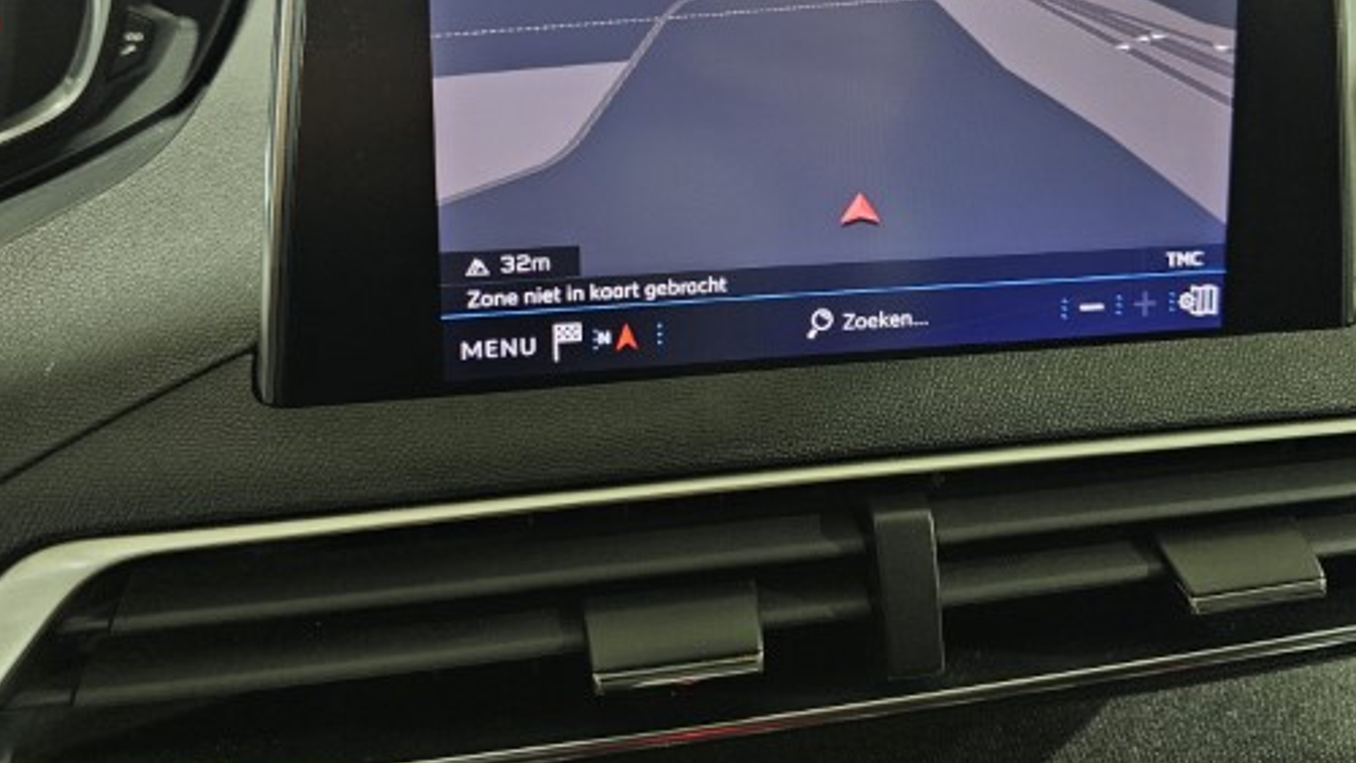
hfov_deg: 60.7
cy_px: 143
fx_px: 1151
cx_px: 779
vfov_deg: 35.4
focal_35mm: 32
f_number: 1.7
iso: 640
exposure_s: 1/40
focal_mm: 6.3
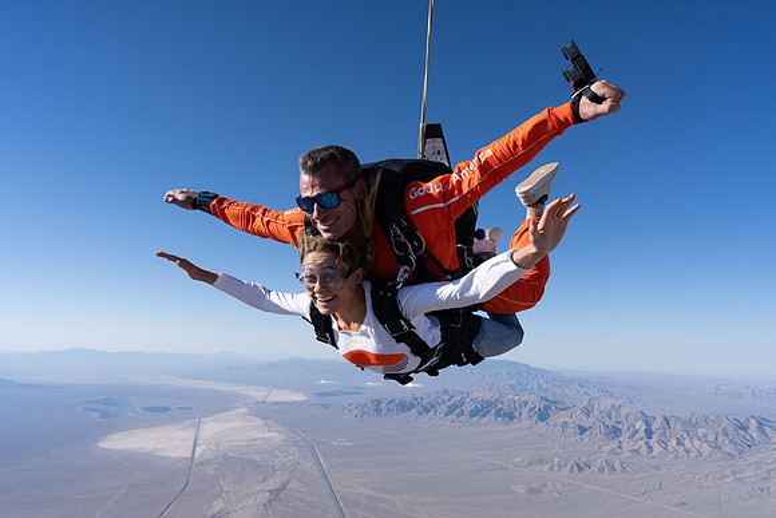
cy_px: 259
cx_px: 388
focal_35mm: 24
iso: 800
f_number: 10
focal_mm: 24
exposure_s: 1/2000
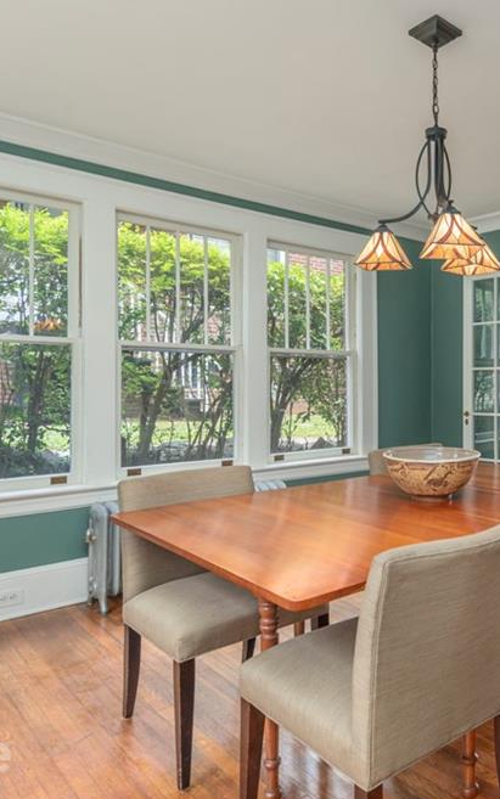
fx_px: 588
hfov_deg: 42.7
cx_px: 438
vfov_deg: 68.4
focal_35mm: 27
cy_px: 394
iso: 400
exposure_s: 1/80
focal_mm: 17
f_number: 7.1
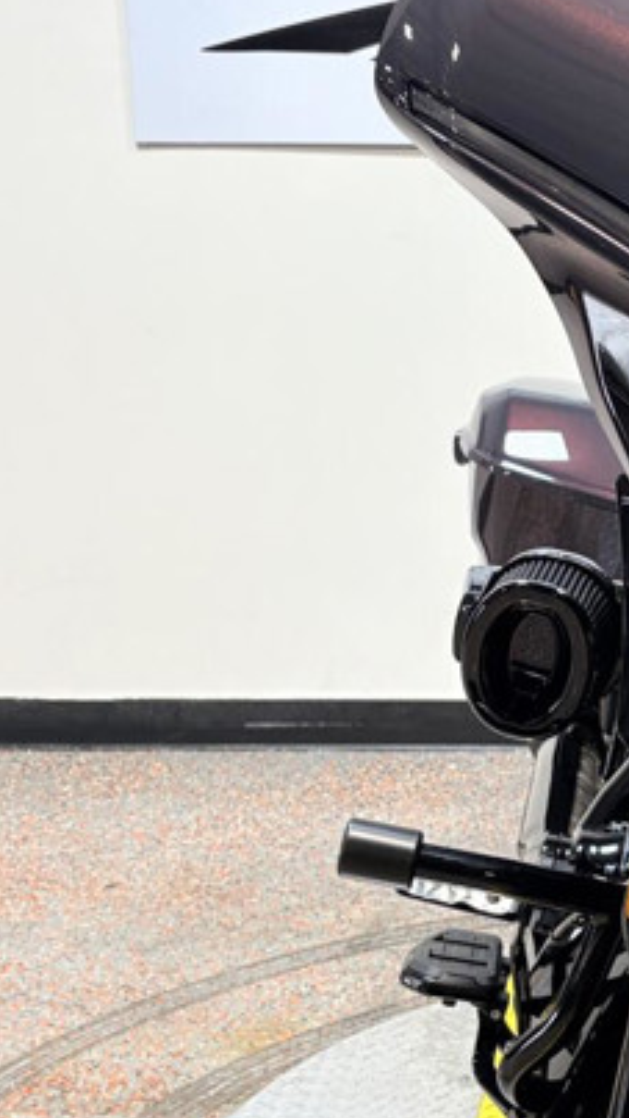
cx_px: 744
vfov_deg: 28.1
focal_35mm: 75
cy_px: 694
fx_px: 2221
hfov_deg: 15.6
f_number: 1.6
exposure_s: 1/120
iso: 40
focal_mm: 5.96
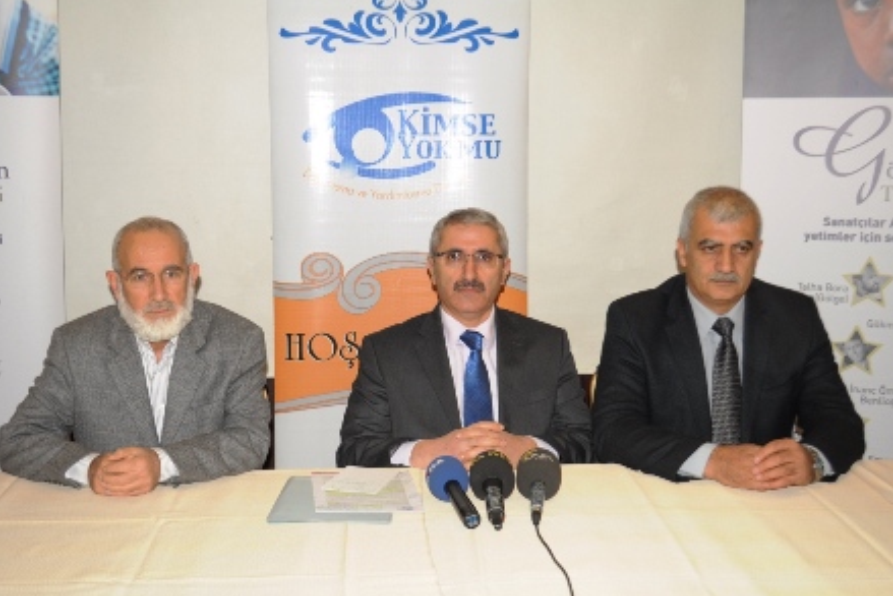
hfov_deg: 38.2
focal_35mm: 52
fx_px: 1290
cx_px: 441
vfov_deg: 26.0
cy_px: 299
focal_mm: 34
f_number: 5
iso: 250
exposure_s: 1/60
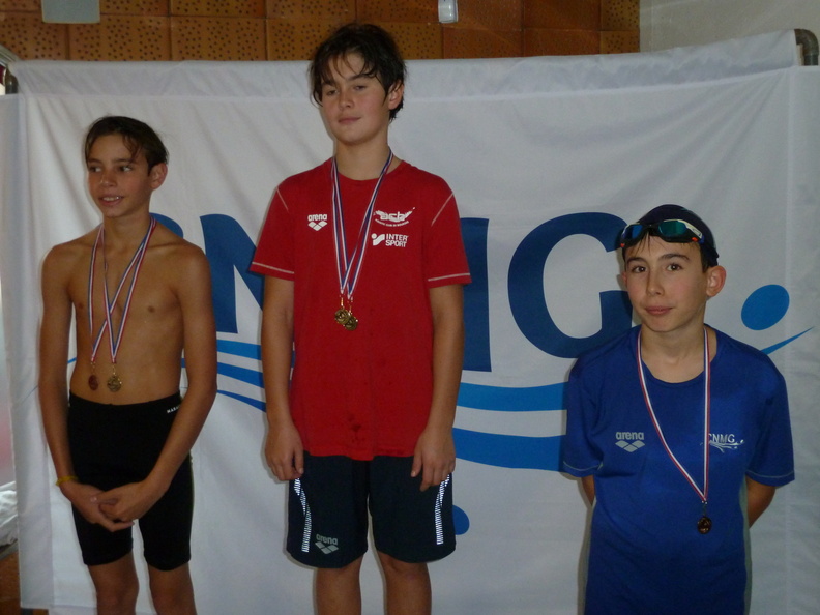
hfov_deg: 44.8
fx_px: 995
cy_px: 308
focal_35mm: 42
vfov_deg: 34.3
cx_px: 410
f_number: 3.7
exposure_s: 1/30
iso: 320
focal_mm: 6.9
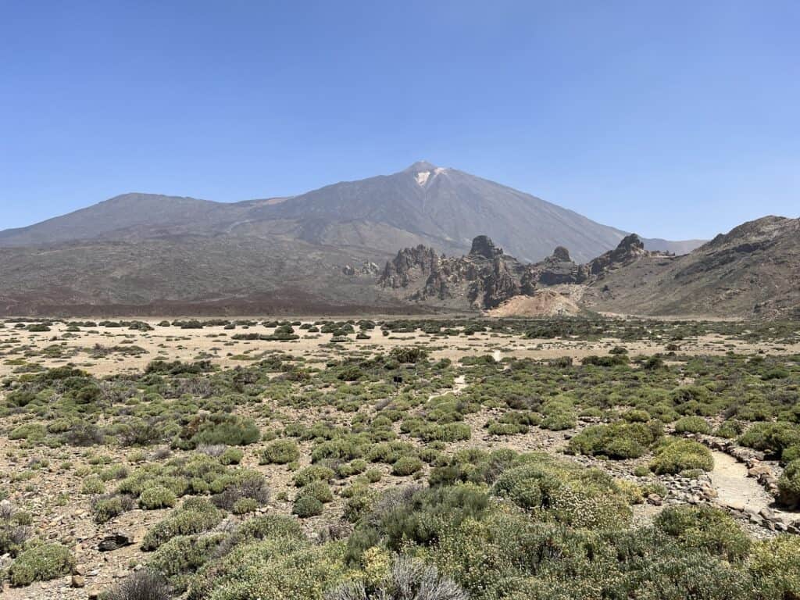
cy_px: 300
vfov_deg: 53.1
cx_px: 400
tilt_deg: +0.2
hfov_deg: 67.3
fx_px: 601
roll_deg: -0.8
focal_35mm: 26
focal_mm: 5.7
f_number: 1.5
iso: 50
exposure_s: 1/4630
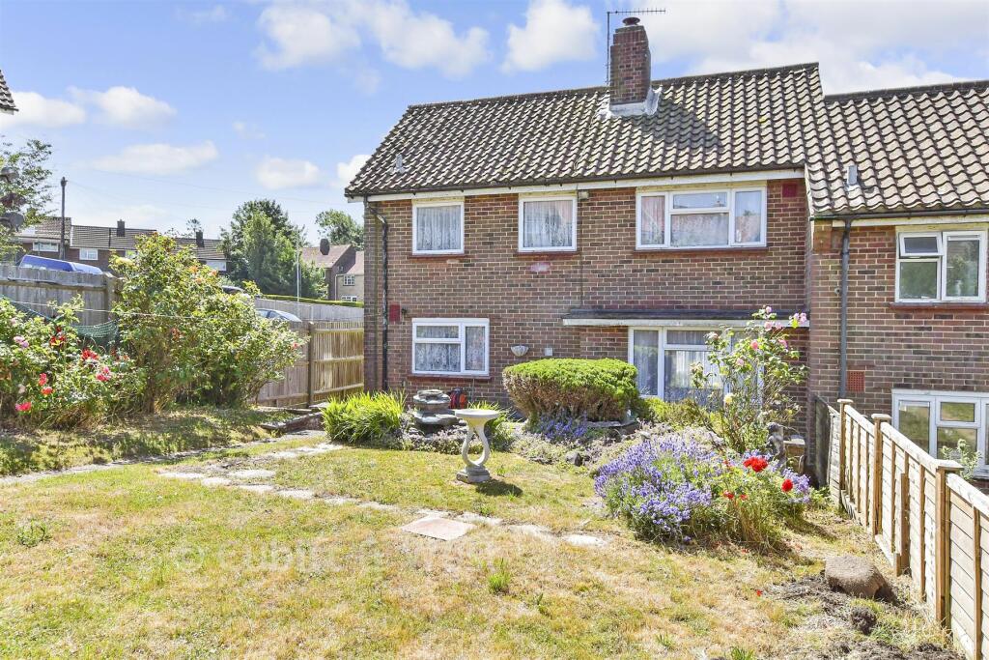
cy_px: 330
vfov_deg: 51.3
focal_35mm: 25
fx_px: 687
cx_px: 494
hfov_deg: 71.5
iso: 400
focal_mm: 17
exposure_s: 1/1000
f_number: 8
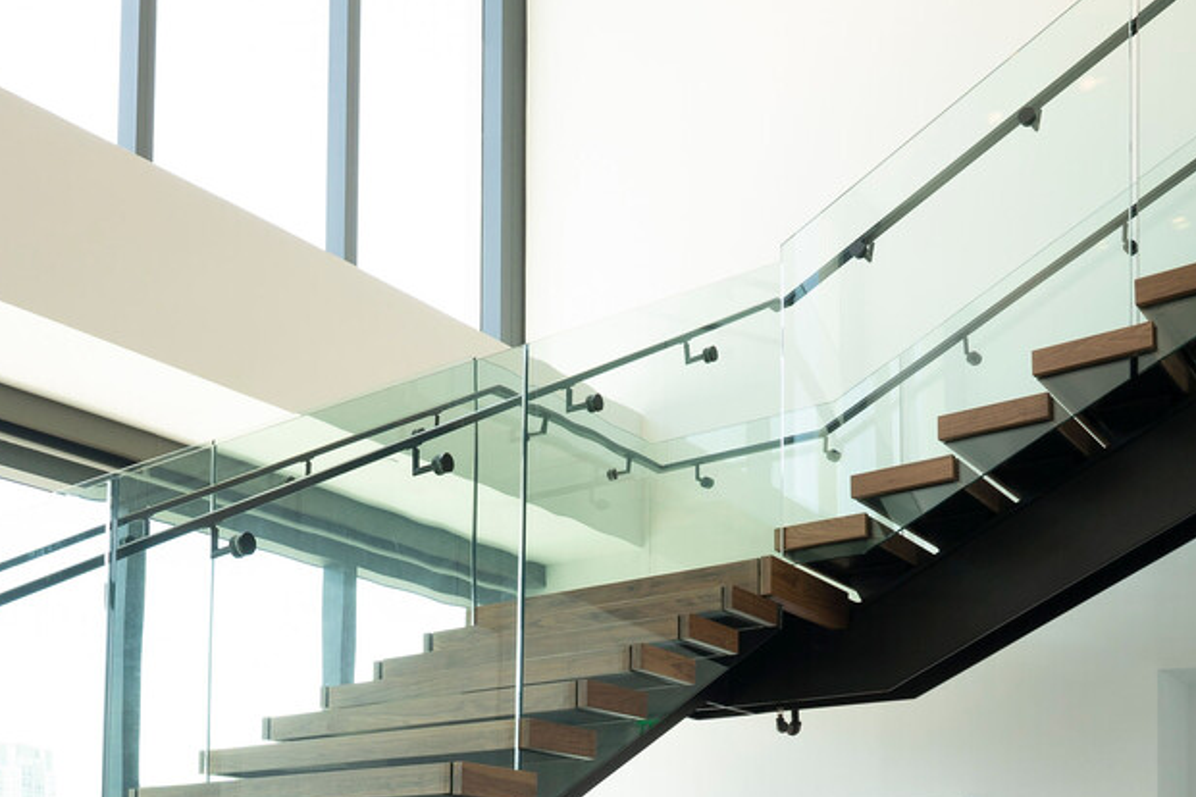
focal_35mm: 42
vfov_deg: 28.5
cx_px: 258
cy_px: 906
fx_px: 1395
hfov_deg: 44.4
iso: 250
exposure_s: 1/30
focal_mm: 18
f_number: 9
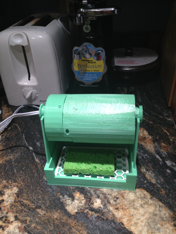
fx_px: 224
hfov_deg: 42.9
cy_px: 117
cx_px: 88
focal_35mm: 33
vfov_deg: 55.4
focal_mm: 4.12
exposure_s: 1/20
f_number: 2.4
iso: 64
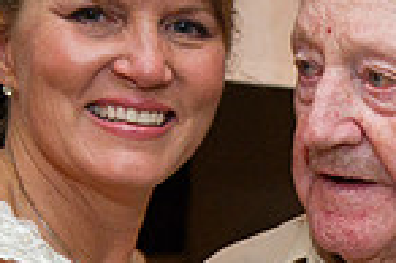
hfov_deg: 13.3
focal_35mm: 151
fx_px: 1659
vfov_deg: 9.0
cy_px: 317
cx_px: 445
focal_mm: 38
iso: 2000
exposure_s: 1/30
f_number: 3.5
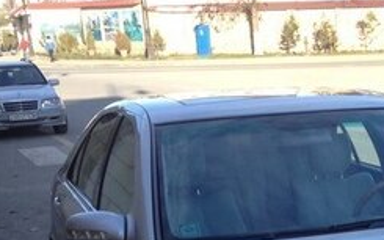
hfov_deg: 20.0
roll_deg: +0.4
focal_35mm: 100
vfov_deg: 12.3
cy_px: 382
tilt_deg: -22.1
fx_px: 1046
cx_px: 409
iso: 50
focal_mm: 4.28
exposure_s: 1/438
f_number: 2.4
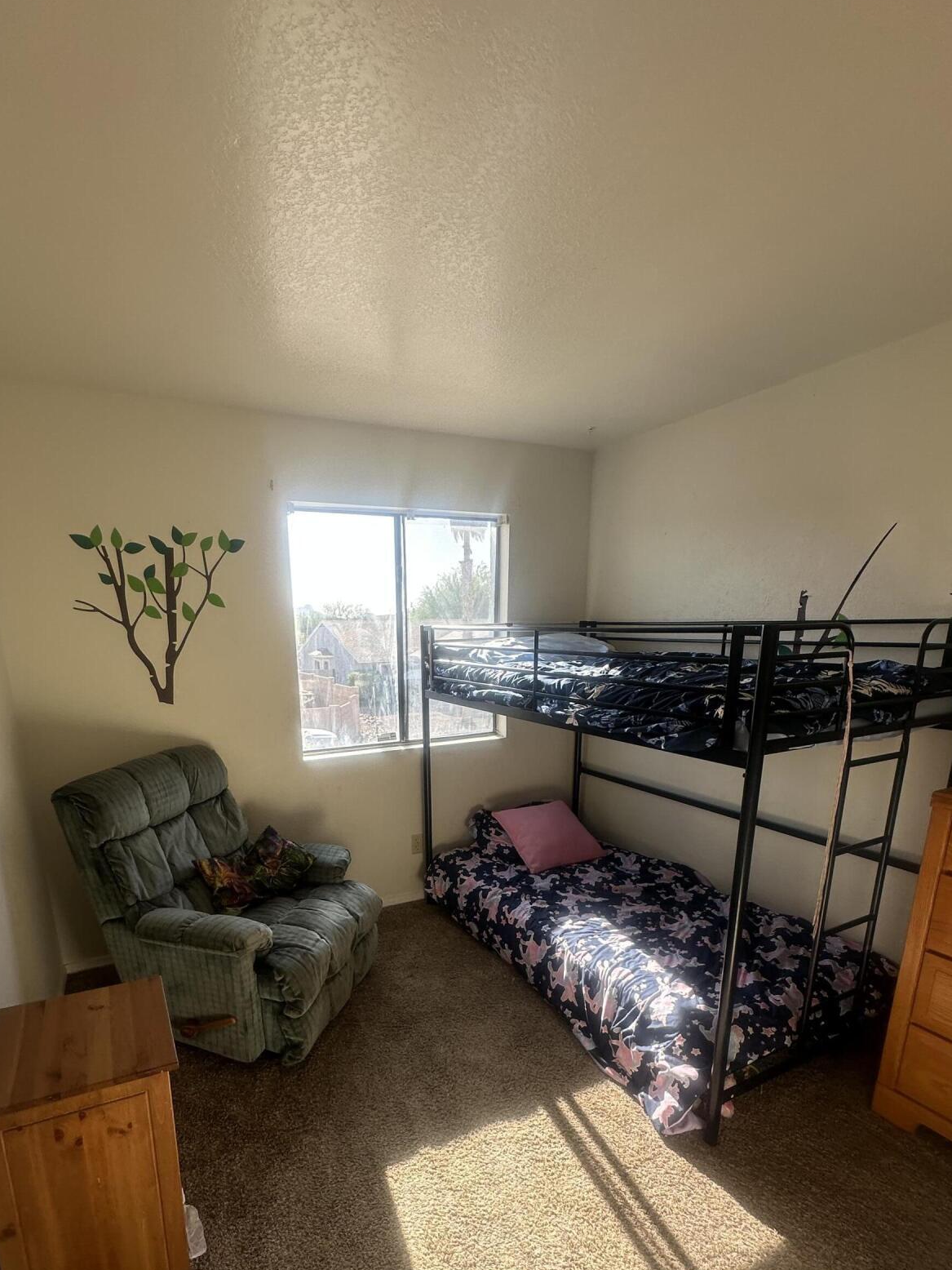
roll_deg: -0.5
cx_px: 422
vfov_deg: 85.8
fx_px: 660
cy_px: 804
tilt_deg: -15.4
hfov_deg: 71.4
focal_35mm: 18
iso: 40
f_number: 2.2
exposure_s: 1/250
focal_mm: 2.22
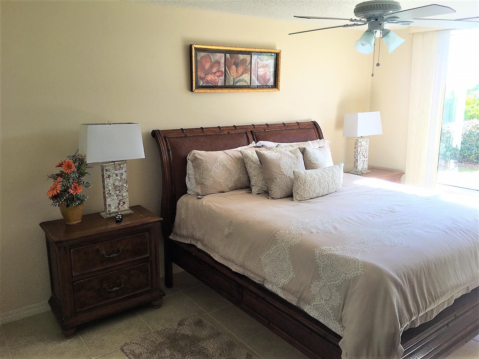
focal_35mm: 29
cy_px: 180
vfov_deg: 48.2
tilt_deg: -11.3
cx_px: 240
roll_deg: +0.5
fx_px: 401
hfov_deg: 61.7
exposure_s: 1/60
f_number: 2.2
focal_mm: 4.15
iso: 32
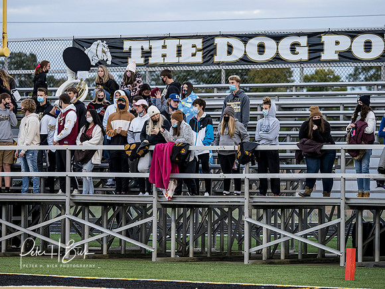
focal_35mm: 232
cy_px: 144
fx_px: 2577
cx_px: 192
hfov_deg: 8.5
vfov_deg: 6.4
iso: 1250
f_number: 2.8
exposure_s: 1/640
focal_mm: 110
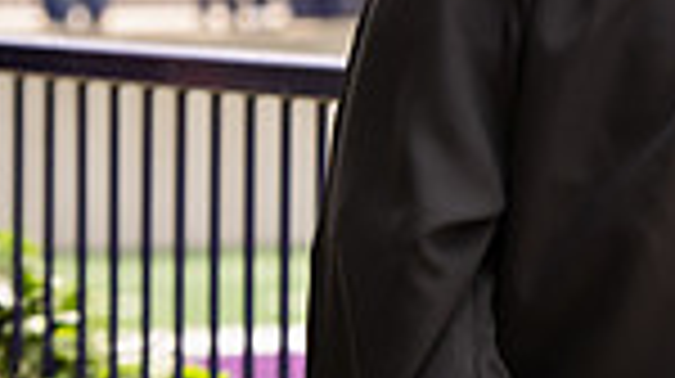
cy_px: -79
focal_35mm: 487
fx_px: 8707
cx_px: 927
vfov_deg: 2.5
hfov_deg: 4.4
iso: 400
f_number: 5.6
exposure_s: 1/500
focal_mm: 120
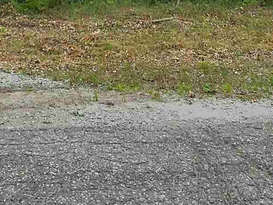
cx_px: 41
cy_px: -220
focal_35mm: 66
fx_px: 521
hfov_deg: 28.5
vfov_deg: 16.3
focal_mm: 2.2
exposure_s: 1/641
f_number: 2.2
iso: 50
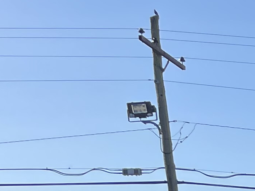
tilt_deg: -5.2
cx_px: 711
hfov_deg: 10.4
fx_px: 1098
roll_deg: -1.0
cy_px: 468
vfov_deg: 8.9
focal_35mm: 149
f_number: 1.6
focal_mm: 4.2
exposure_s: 1/2618
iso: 32
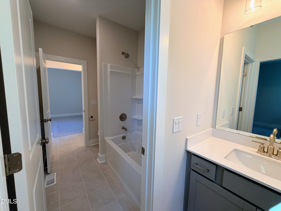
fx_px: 114
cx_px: 140
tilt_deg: -6.7
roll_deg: -0.6
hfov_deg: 102.1
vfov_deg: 85.7
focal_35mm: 14
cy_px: 106
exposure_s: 1/120
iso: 125
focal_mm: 2.22
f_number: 2.2
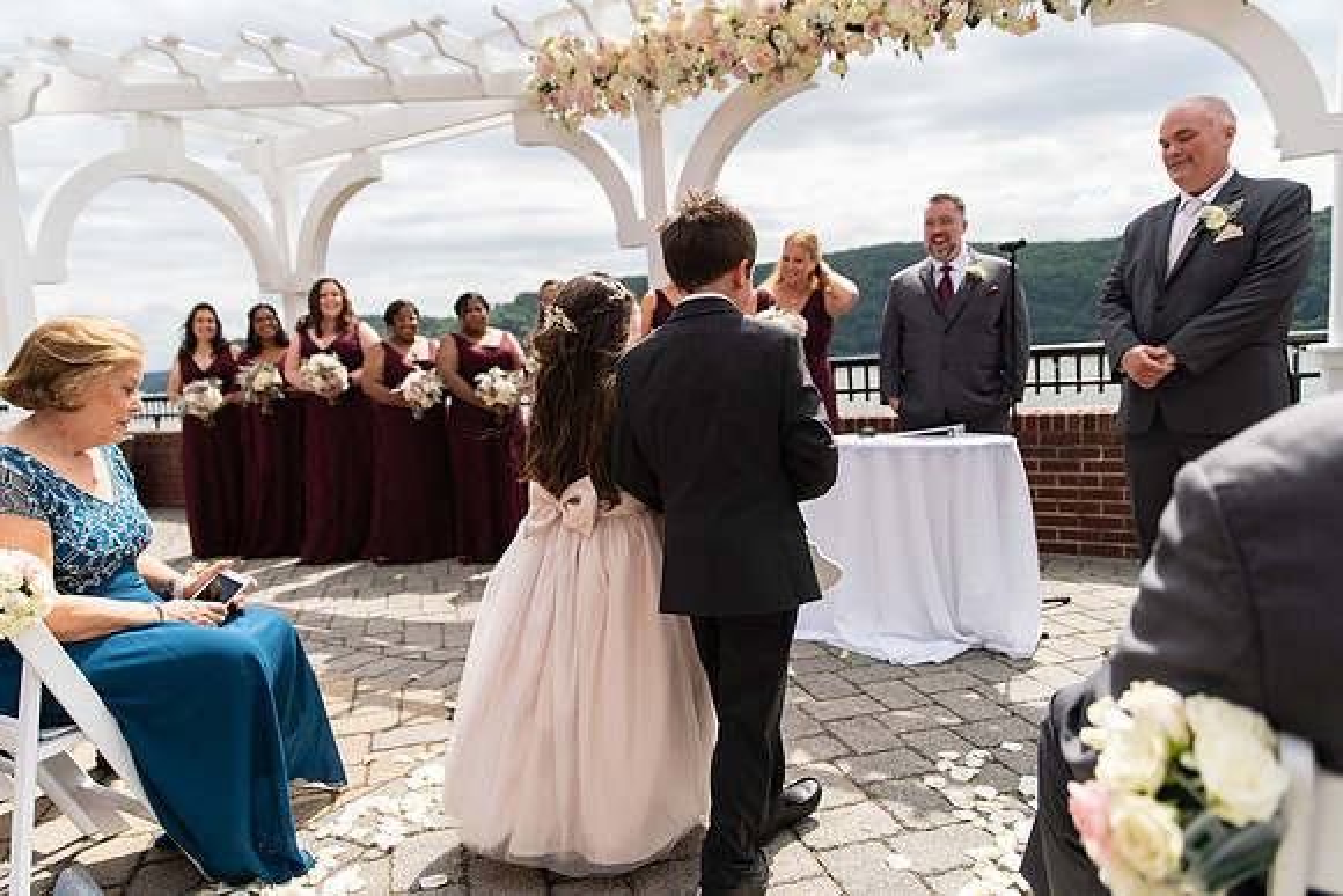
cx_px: 672
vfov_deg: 53.2
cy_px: 448
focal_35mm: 24
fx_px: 896
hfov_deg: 73.7
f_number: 2.8
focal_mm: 24
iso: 125
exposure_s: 1/2000
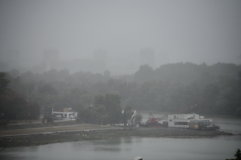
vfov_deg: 6.9
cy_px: 80
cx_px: 120
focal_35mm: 200
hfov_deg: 10.3
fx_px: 1339
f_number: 4.5
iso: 500
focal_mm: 200
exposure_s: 1/4000
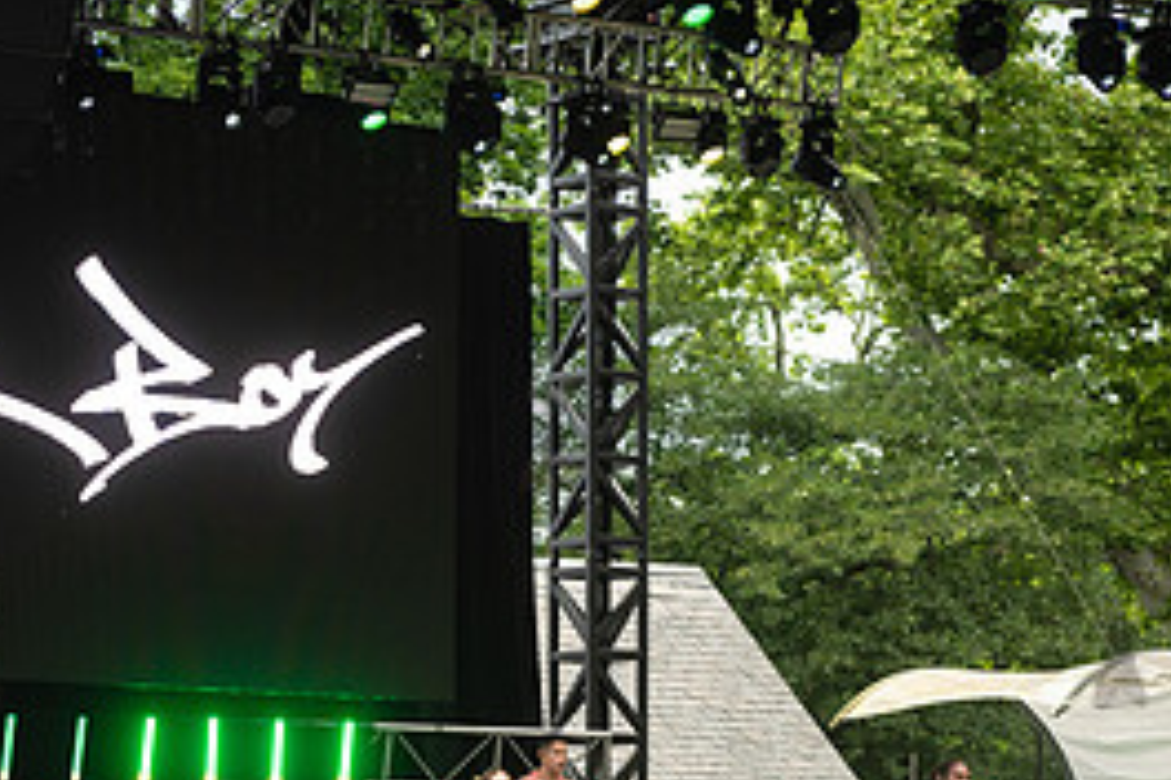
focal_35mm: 176
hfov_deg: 11.7
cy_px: 844
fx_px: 5724
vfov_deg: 7.8
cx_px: 546
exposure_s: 1/320
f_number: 3.5
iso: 640
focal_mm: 80
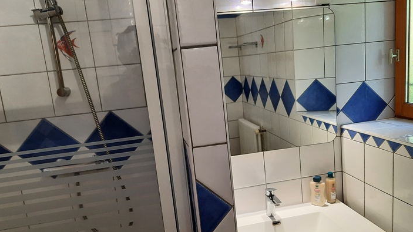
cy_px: 128
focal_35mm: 31
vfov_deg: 37.7
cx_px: 215
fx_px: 339
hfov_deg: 62.6
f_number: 2
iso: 100
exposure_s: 1/50
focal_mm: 4.6
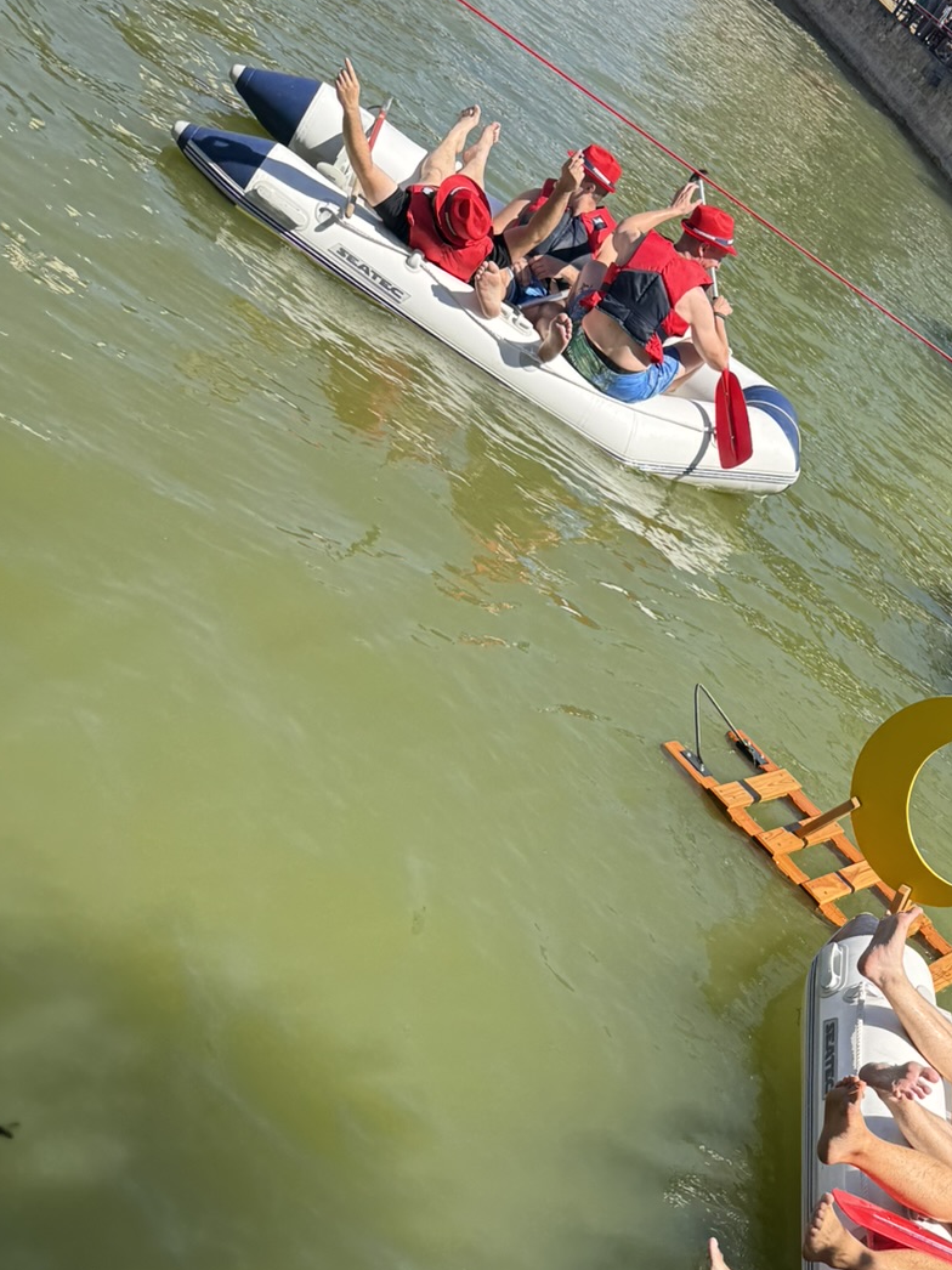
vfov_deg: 39.8
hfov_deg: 29.3
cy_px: 878
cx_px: 899
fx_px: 1724
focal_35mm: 47
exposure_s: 1/2105
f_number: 1.78
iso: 80
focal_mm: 6.76
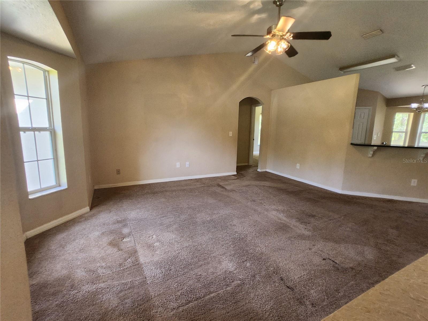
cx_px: 214
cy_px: 160
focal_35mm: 13
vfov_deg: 89.9
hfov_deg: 106.2
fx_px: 161
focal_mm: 1.7
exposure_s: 1/60
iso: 200
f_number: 2.2
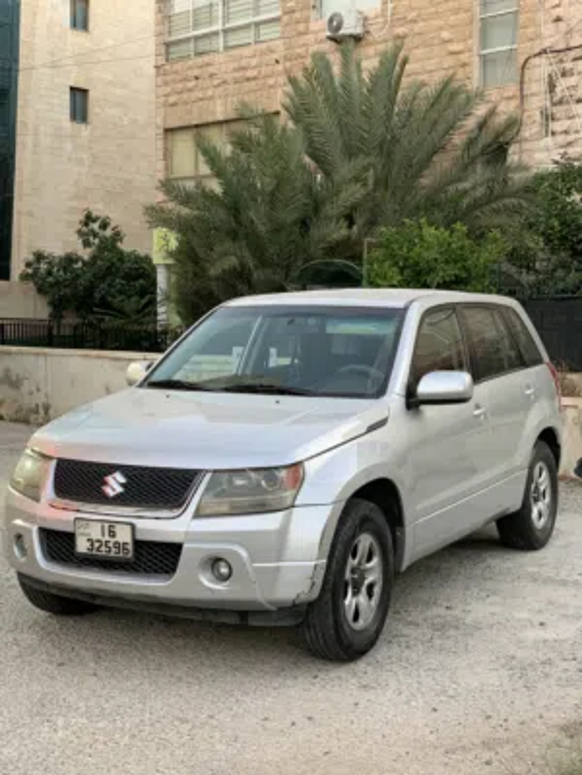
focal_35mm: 52
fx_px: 1166
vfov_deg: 36.8
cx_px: 291
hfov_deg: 28.0
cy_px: 388
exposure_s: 1/50
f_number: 2.4
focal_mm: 6
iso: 160
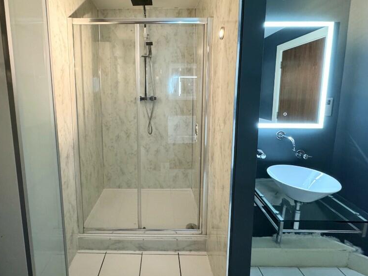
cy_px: 117
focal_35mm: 19
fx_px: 202
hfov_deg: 84.2
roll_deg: +0.4
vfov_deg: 68.3
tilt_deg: -6.5
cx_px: 158
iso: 800
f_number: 2.2
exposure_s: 1/50
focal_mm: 2.22
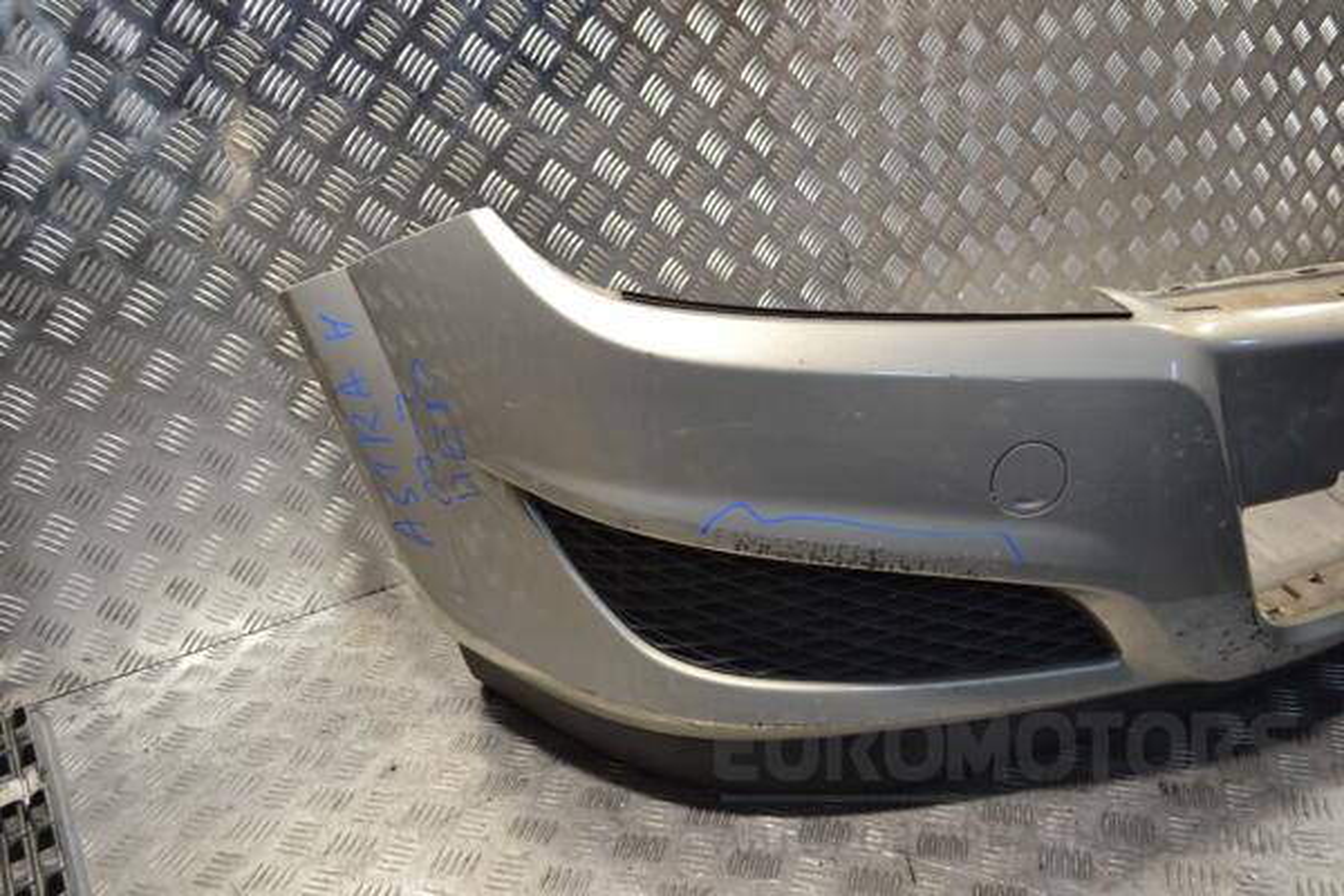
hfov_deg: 57.2
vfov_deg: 40.0
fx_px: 1232
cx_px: 672
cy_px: 448
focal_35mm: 33
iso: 400
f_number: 5
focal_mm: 22
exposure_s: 1/100
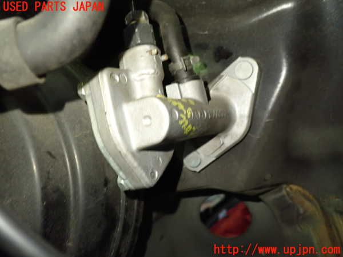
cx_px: 172
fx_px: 297
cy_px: 128
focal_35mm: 30
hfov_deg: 60.0
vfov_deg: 46.8
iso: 640
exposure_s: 1/30
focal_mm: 5.4
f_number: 2.3
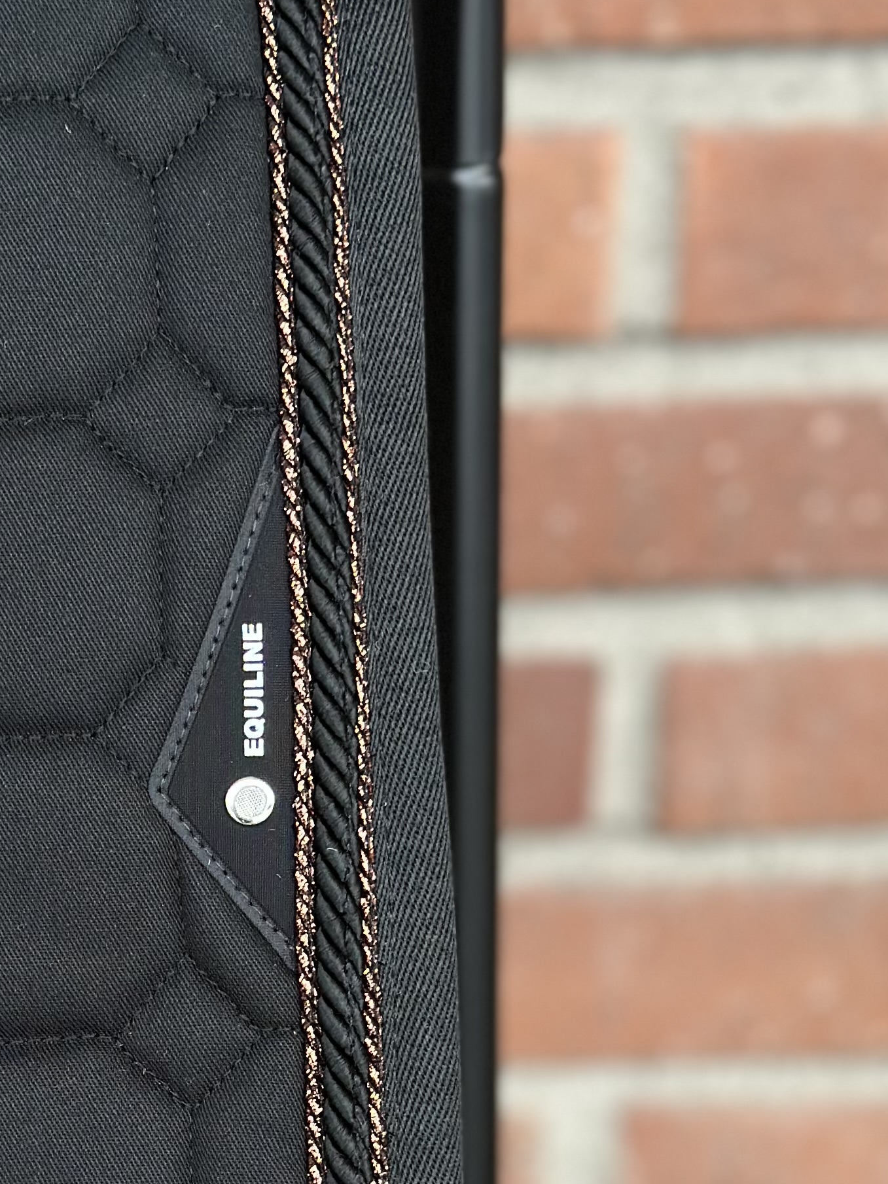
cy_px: 1060
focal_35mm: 107
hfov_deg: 13.7
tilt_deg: -23.5
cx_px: 121
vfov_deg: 18.1
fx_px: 3659
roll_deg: +0.0
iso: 160
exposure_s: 1/60
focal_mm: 6.86
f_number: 1.78
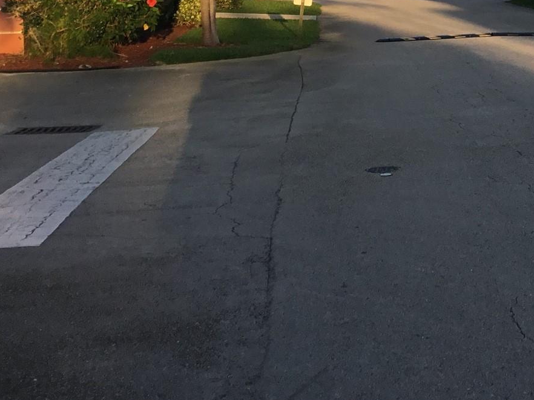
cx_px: 521
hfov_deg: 25.8
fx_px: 1110
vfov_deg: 19.8
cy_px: 2
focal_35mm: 72
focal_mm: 3.3
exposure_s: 1/539
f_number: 2.4
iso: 25
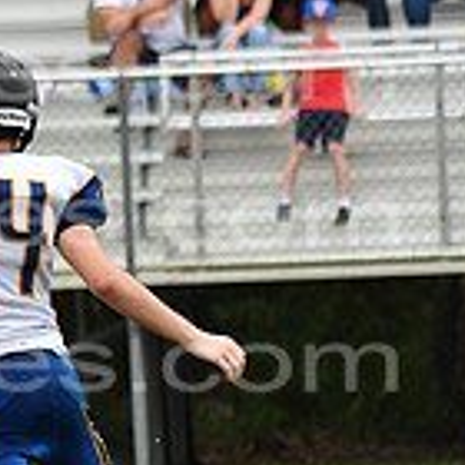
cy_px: 586
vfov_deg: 2.4
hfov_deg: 2.4
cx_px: -342
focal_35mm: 742
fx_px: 11277
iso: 1000
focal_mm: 140
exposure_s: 1/2500
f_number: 3.5
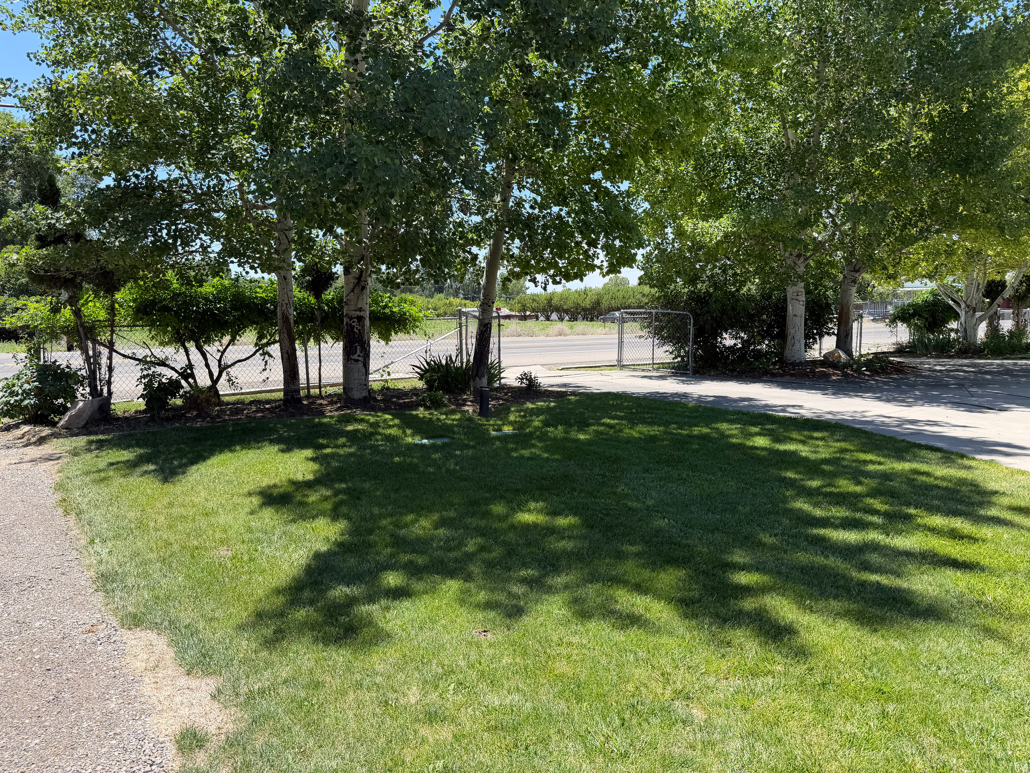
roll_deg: +0.7
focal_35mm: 24
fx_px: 714
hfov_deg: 71.6
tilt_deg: -6.5
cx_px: 515
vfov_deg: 56.8
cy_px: 386
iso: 80
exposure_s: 1/1361
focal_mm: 6.76
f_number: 1.78
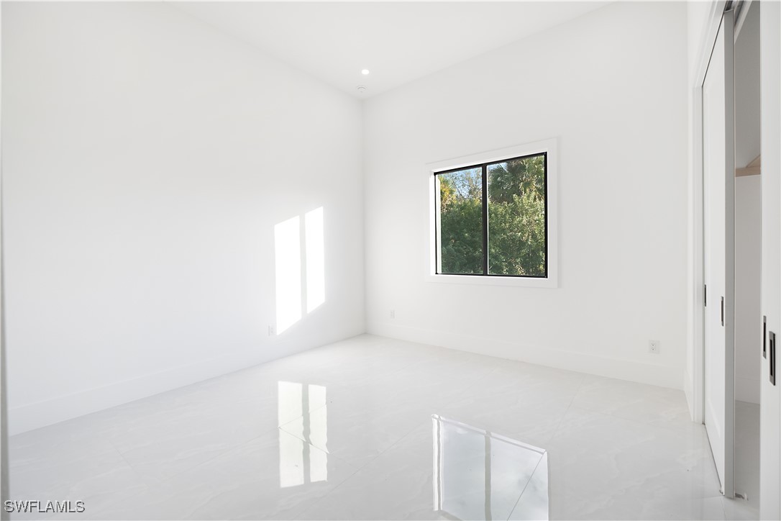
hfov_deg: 100.4
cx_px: 390
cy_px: 260
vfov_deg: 77.3
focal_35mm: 15
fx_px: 325
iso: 160
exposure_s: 1/70
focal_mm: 10
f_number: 4
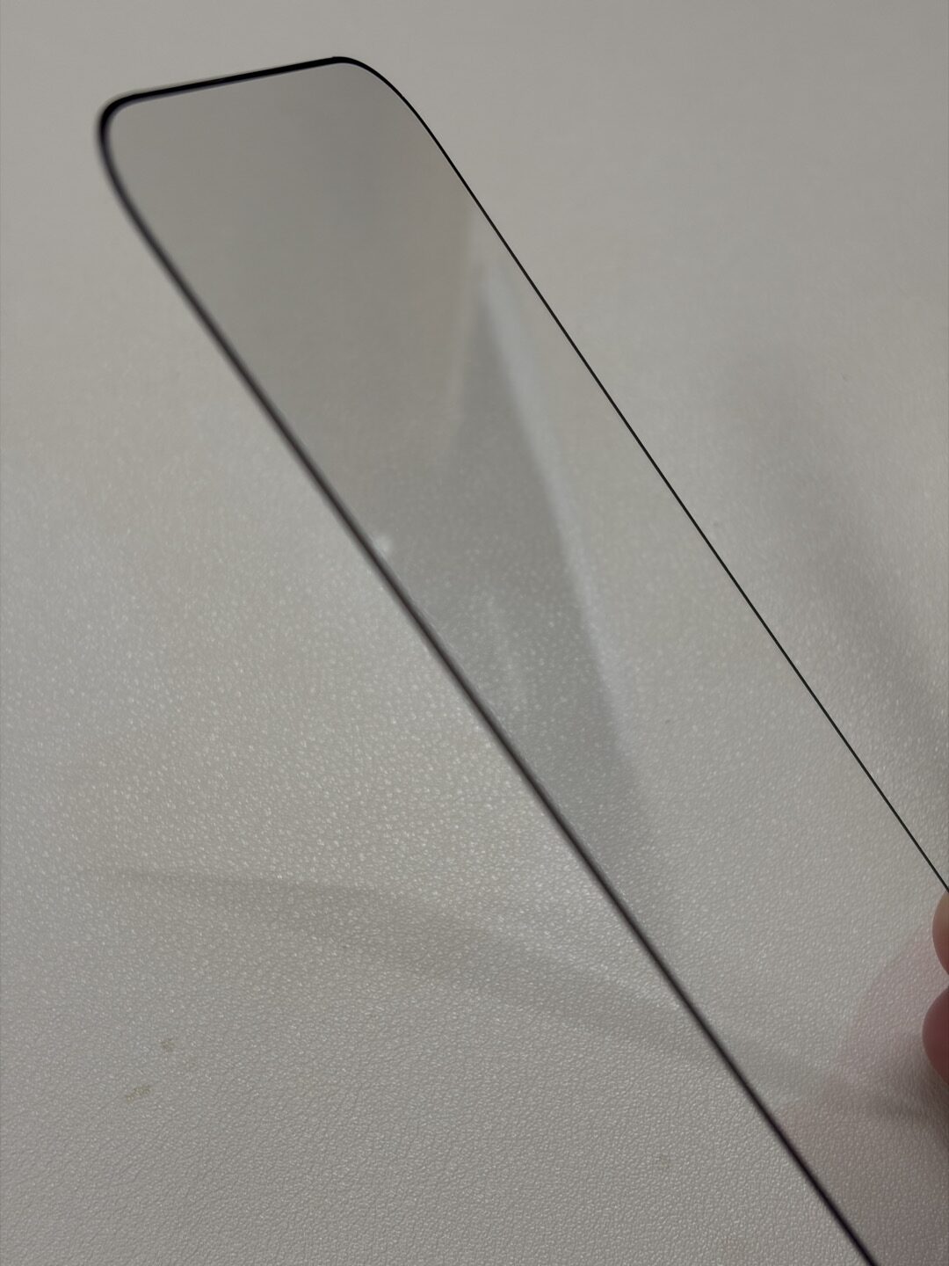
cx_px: 474
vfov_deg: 36.8
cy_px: 633
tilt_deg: -55.1
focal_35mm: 52
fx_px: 1901
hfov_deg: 28.0
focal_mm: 5.96
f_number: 1.6
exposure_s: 1/61
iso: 50
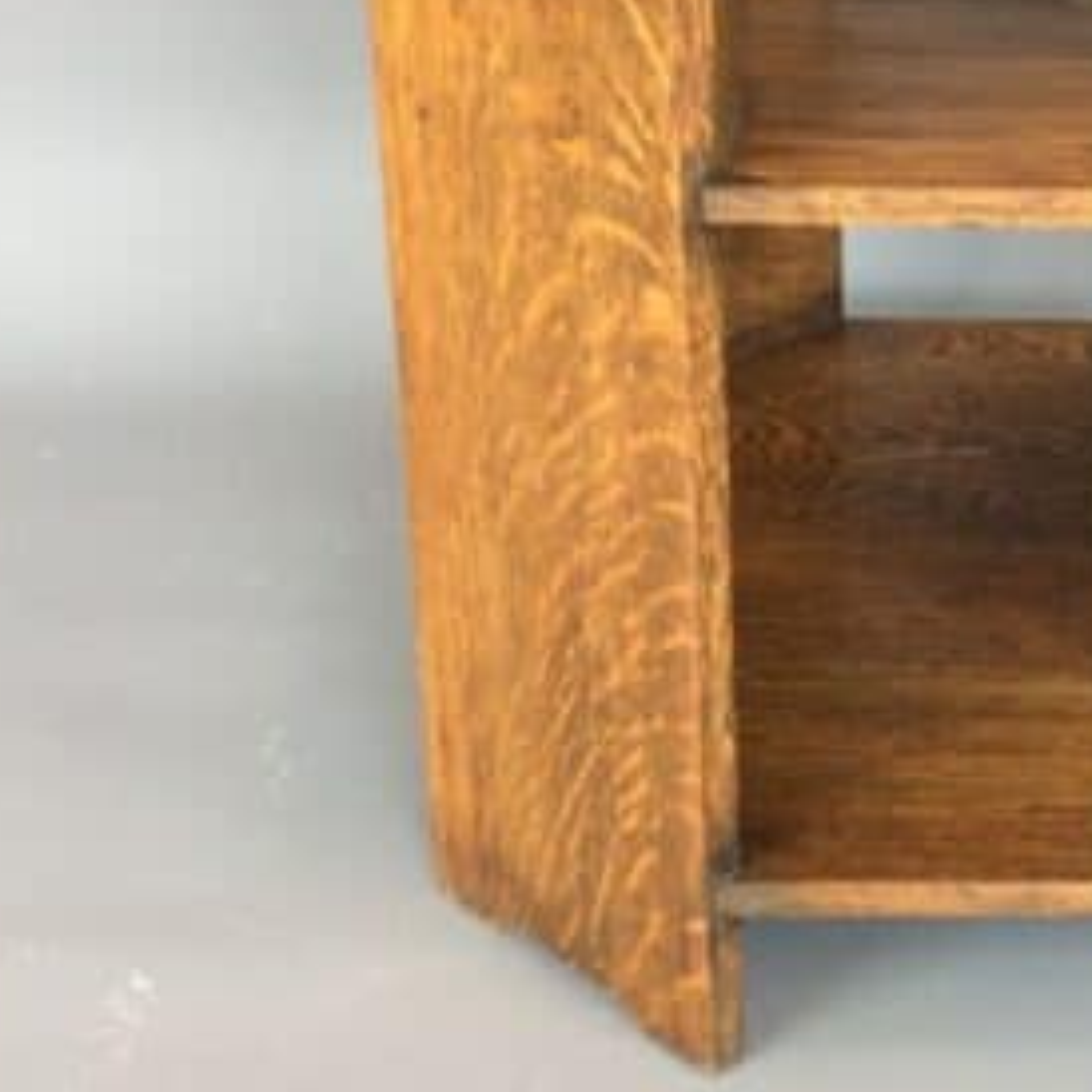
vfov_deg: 21.7
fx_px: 2820
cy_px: 261
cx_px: 1148
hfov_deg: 21.0
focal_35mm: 79
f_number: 2.4
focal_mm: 3.3
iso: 32
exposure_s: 1/25
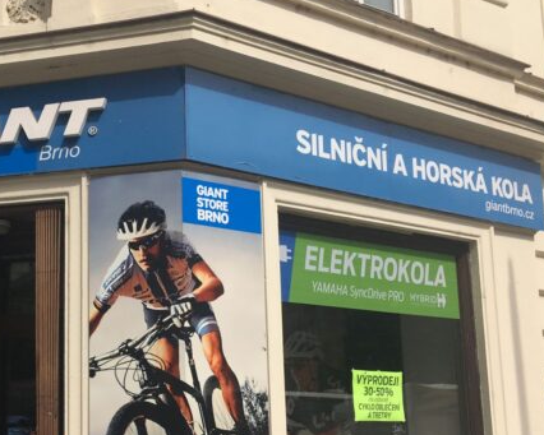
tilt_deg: +9.4
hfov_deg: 35.8
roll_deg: +0.2
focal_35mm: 51
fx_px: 821
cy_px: 288
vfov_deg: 29.5
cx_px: 132
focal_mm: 4.15
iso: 25
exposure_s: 1/3846
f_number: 2.2
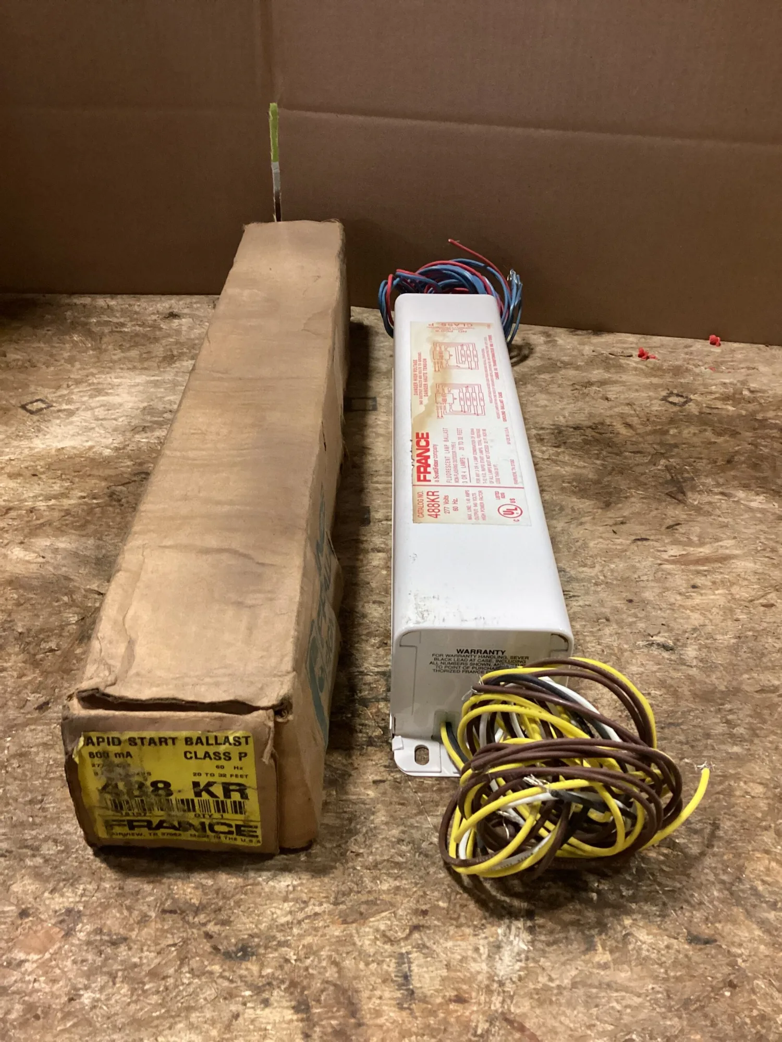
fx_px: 934
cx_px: 391
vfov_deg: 58.4
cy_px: 521
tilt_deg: -34.3
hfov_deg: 45.4
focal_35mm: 31
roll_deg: +1.3
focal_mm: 3.3
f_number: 2.4
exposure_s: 1/40
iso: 400
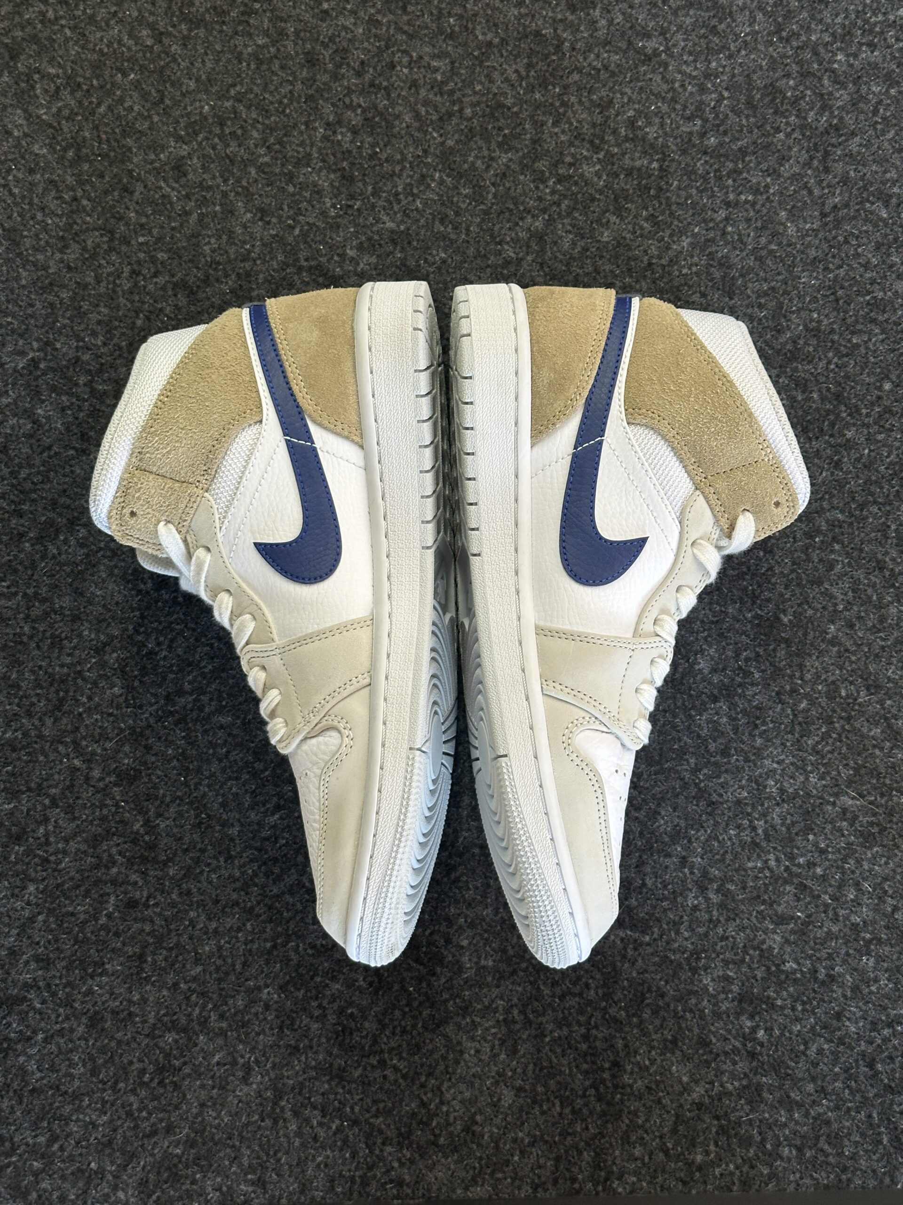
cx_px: 452
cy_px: 602
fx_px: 1670
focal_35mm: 48
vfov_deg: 39.7
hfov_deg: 30.3
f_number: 1.78
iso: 100
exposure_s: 1/50
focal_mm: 6.86
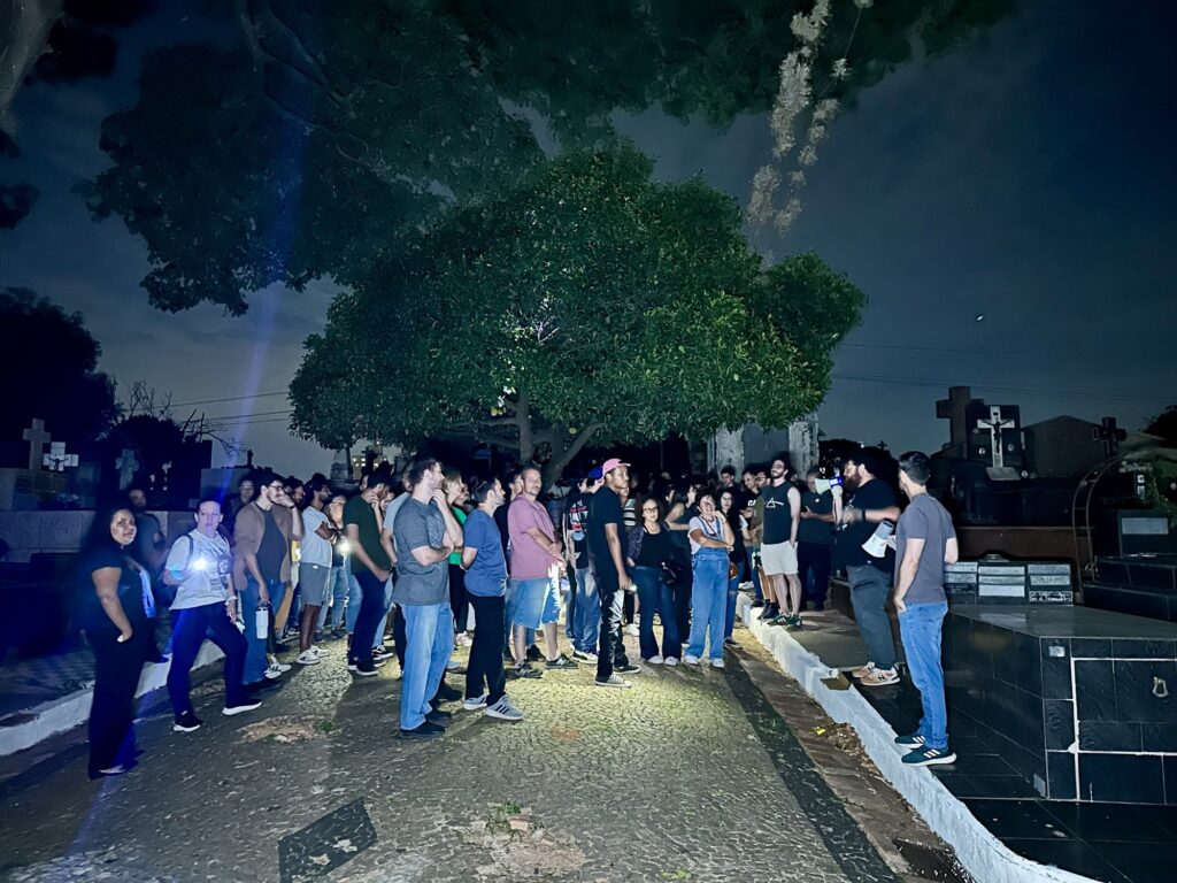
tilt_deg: +6.7
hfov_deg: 71.6
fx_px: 816
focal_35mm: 24
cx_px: 588
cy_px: 442
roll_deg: -0.5
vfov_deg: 56.8
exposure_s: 1/15
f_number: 1.78
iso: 4000
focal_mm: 6.86
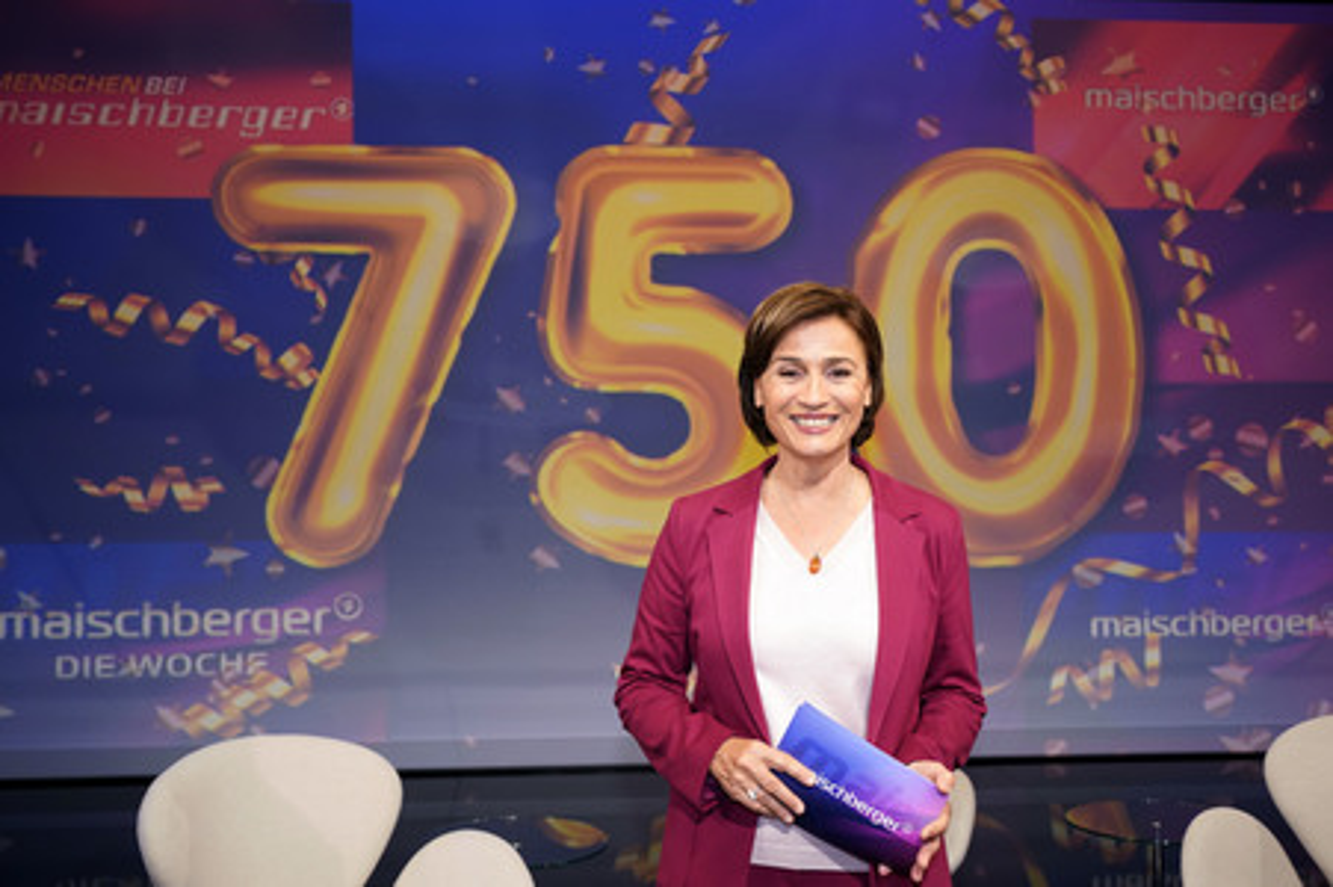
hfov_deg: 54.5
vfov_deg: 37.8
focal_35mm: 35
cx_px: 666
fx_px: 1295
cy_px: 444
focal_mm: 35
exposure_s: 1/125
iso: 2000
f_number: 5
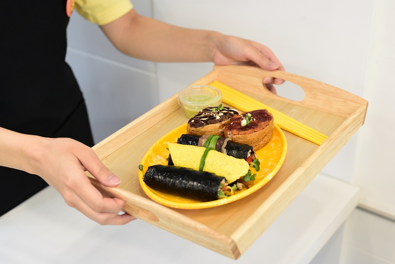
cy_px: 132
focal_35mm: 50
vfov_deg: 27.0
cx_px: 198
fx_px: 549
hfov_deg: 39.6
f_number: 5
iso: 1600
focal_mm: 50
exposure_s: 1/400
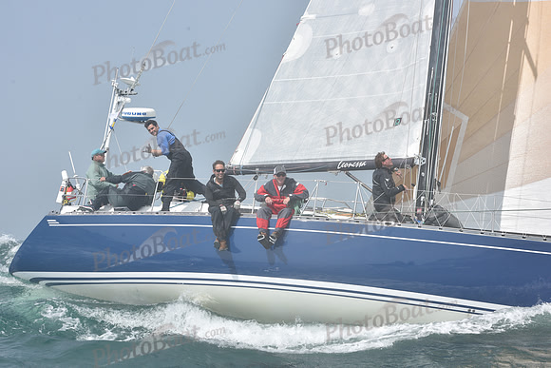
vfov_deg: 14.9
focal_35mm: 92
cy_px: 184
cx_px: 276
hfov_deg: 22.1
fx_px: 1408
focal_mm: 92
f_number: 11
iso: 320
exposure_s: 1/800
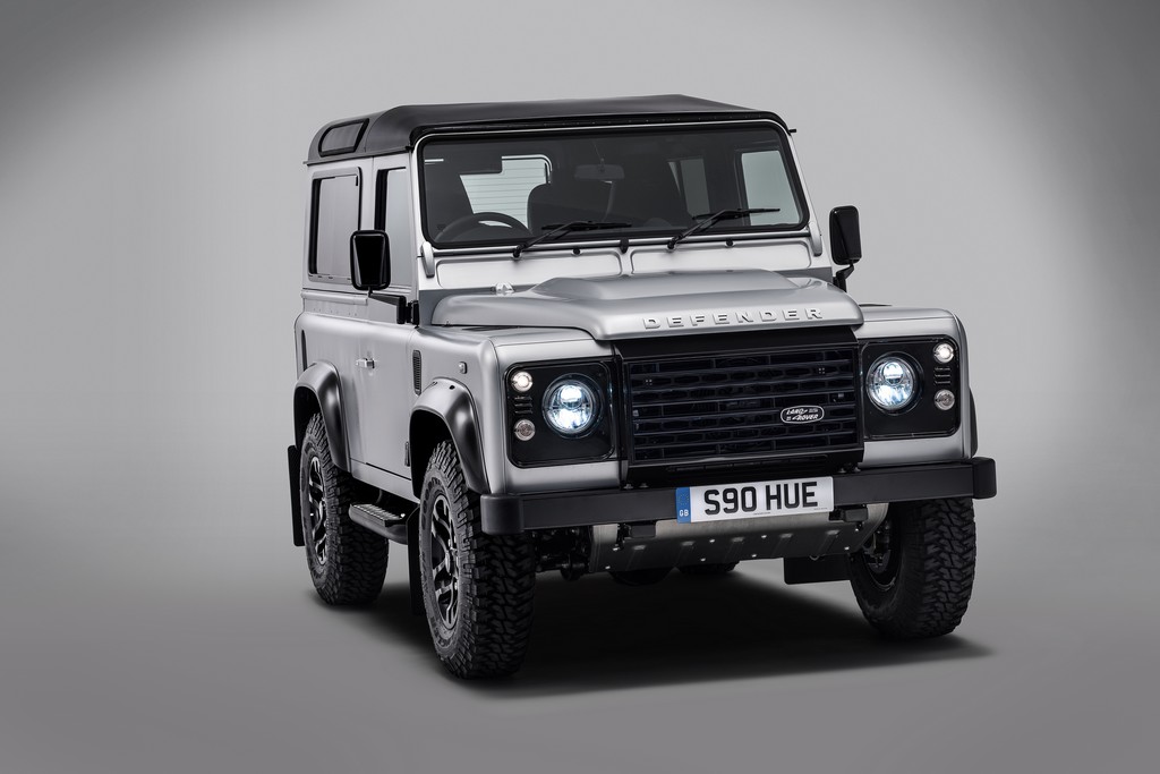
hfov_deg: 22.6
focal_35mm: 90
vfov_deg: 15.2
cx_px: 580
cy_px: 387
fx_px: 2900
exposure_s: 2
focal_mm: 90
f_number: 6.3
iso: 100
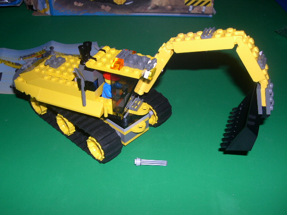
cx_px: 144
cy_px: 108
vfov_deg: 37.7
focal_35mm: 38
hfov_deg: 49.0
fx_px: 315
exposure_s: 1/60
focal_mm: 8
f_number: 7.6
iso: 100
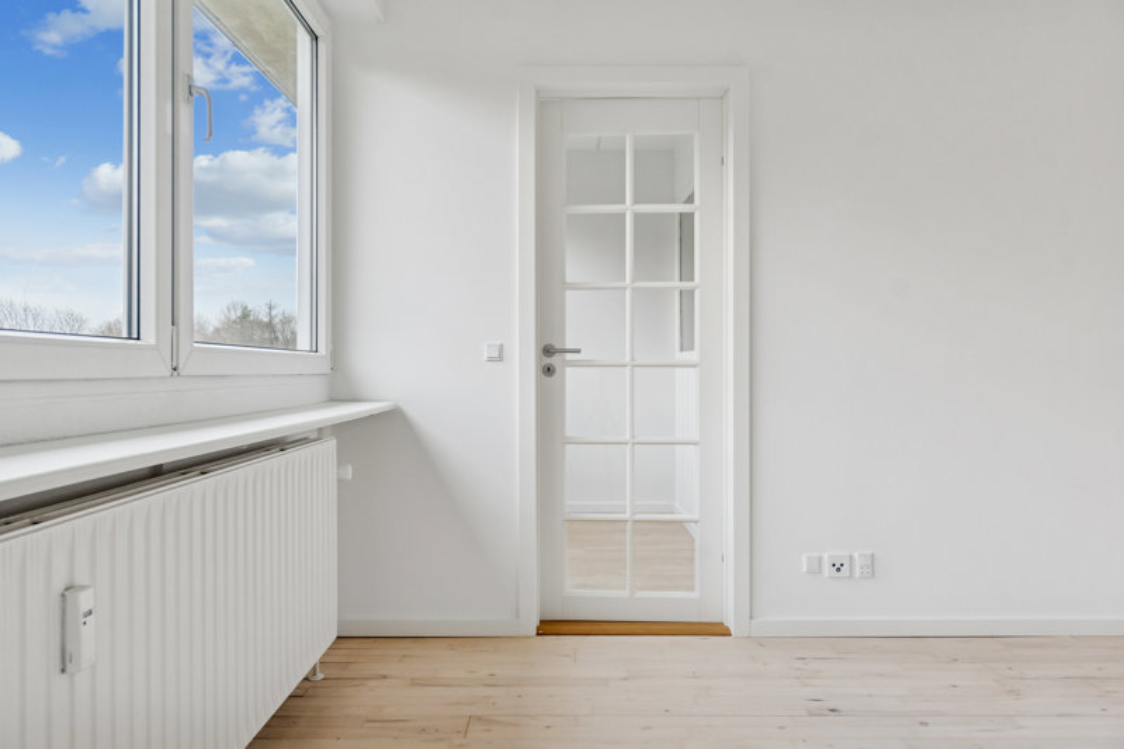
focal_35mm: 25
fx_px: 773
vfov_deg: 51.7
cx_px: 562
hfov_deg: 72.1
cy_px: 374
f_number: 8
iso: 200
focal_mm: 16.5
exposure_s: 1/8
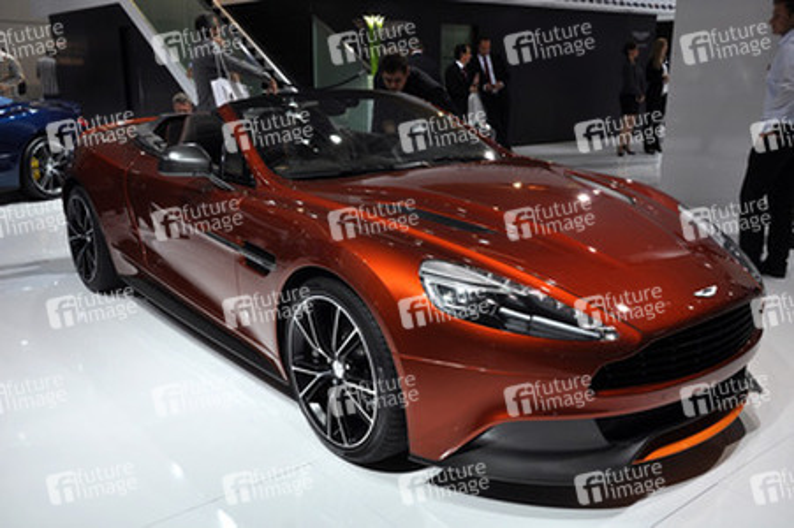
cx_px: 397
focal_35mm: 33
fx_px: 727
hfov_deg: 57.3
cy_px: 264
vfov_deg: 39.9
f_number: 6.3
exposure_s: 1/100
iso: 400
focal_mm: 22
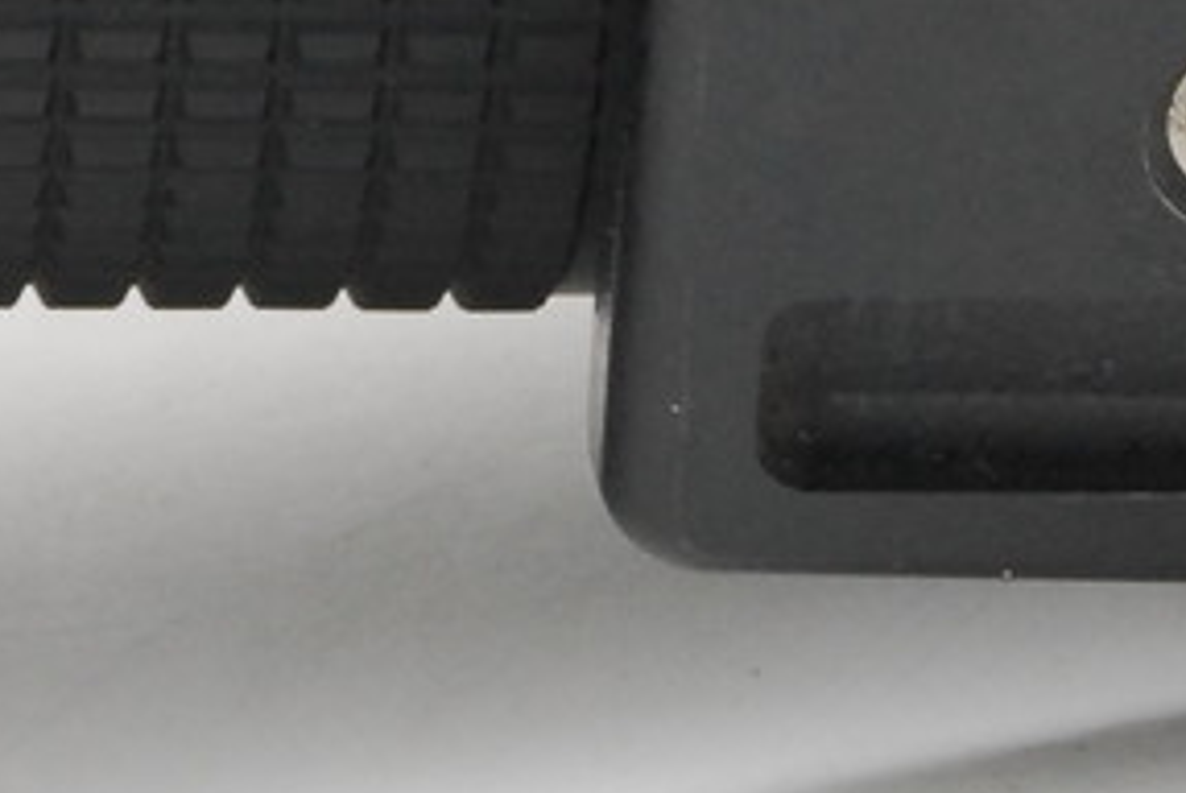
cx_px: -231
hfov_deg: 4.5
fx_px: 15162
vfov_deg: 3.0
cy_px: -803
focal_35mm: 460
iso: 500
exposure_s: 1/125
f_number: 18
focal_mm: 55
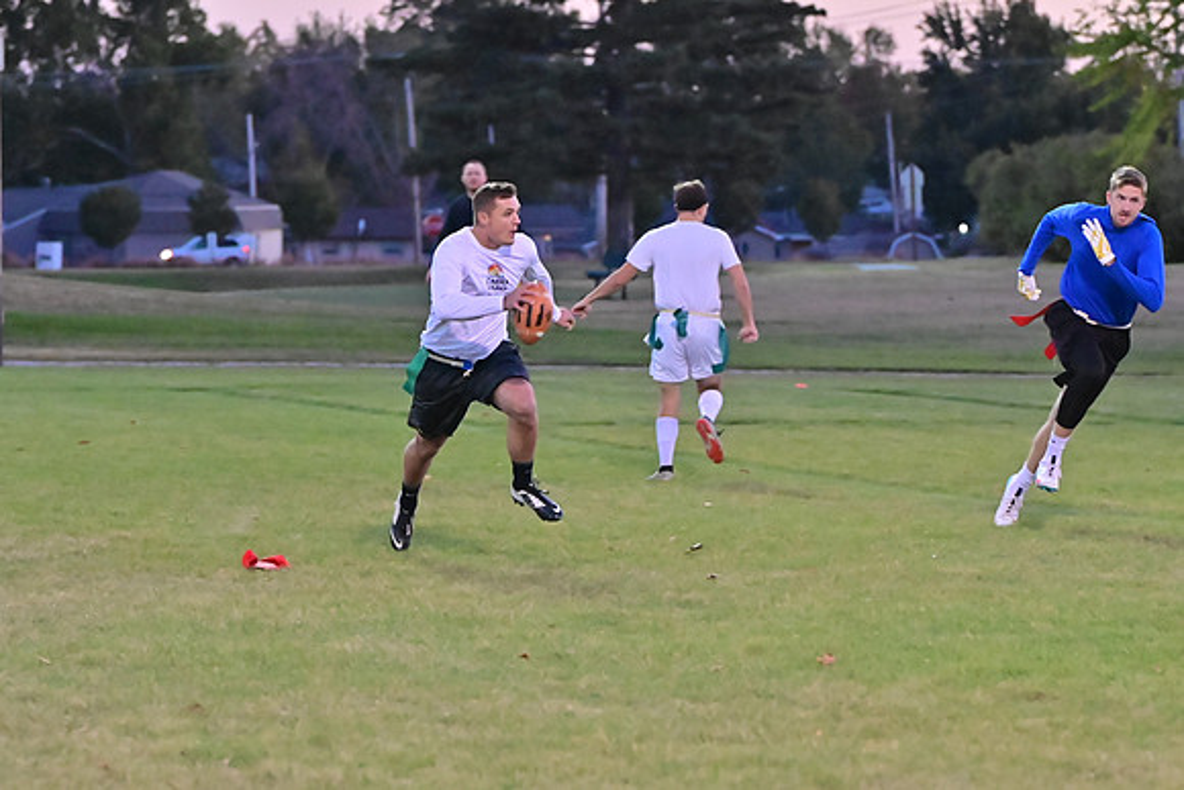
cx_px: 592
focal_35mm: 172
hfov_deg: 11.9
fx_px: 5658
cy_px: 395
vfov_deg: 8.0
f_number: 4
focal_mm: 115
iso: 6400
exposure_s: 1/400
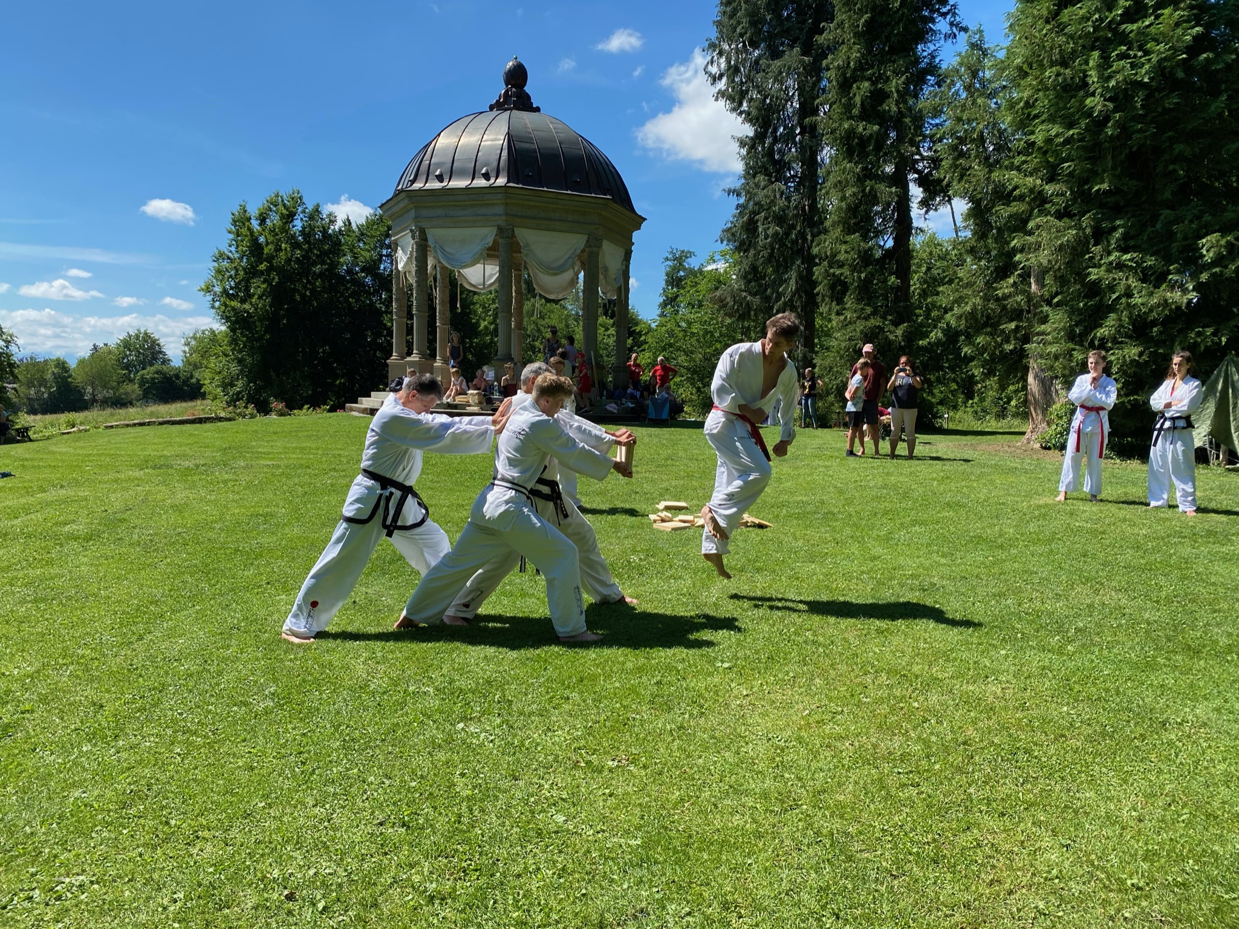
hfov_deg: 67.3
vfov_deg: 53.0
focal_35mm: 26
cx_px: 620
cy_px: 464
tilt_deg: -3.9
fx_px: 930
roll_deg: -1.5
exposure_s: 1/1779
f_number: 1.8
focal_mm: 4.25
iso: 32
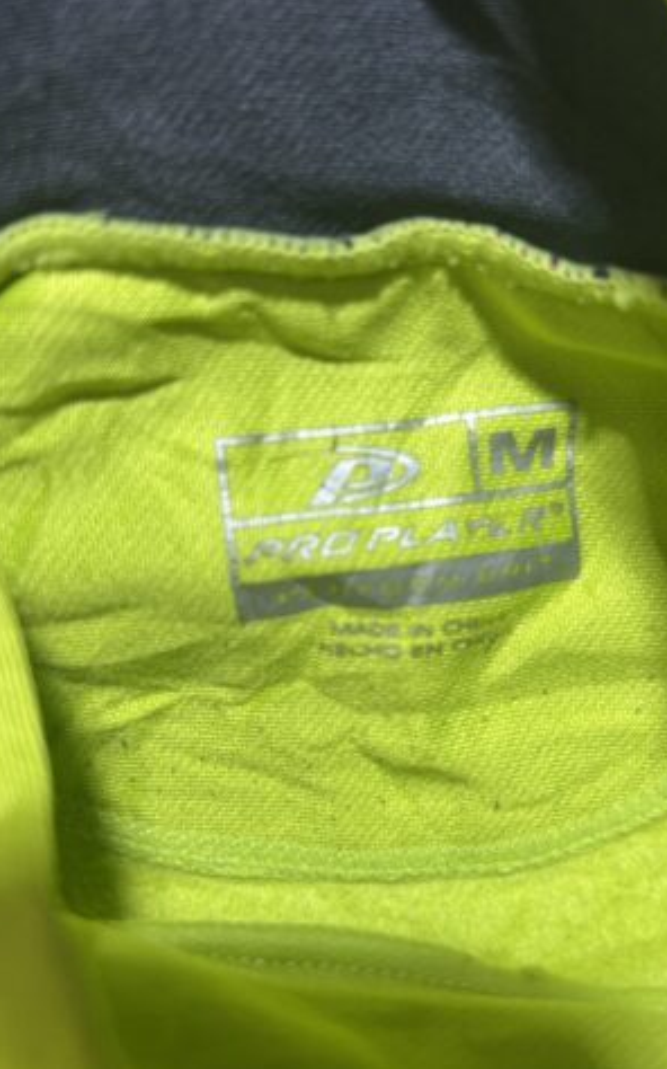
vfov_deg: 61.2
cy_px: 511
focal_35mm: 31
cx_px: 390
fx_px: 902
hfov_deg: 40.4
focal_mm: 5.7
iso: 40
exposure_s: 1/100
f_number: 1.5
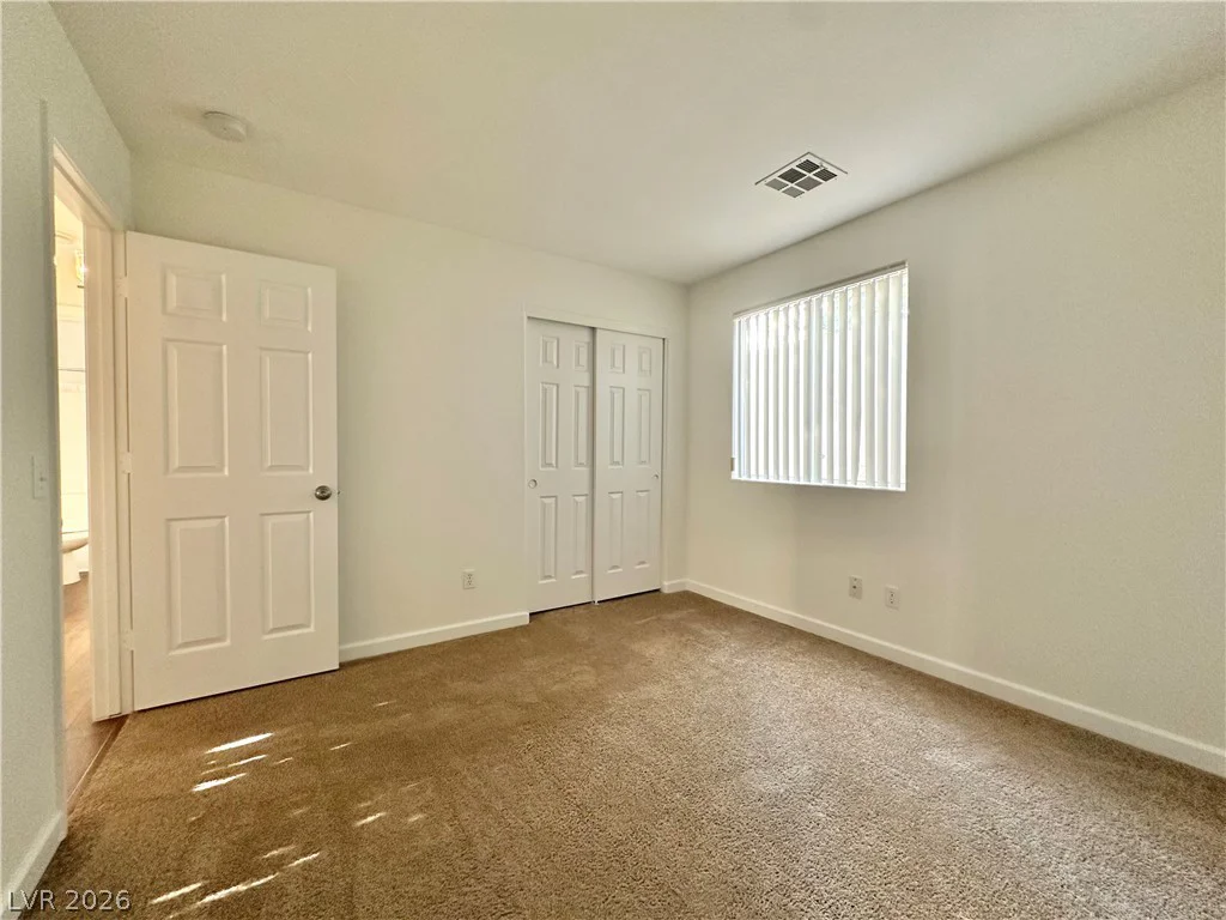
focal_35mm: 14
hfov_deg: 102.1
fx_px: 496
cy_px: 460
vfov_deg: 85.7
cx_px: 613
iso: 250
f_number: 2.2
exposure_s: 1/60
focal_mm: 2.22
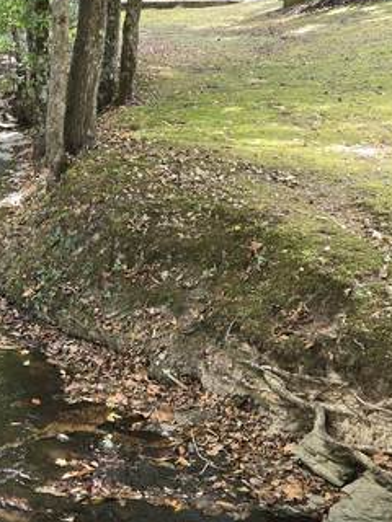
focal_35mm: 69
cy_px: 237
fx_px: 1042
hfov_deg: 19.8
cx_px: -101
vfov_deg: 28.1
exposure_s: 1/60
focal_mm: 5.4
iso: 64
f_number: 1.8
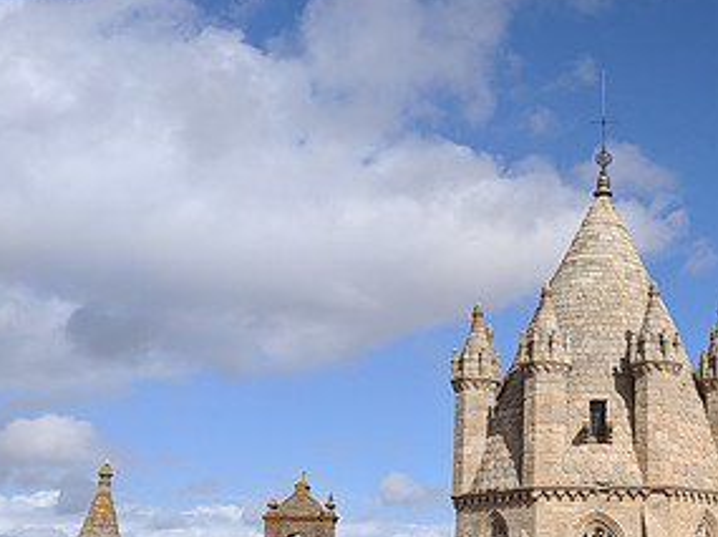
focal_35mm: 53
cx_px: 579
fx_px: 1098
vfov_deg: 27.3
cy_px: 369
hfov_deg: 35.0
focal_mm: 4.67
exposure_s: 1/3448
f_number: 2
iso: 53
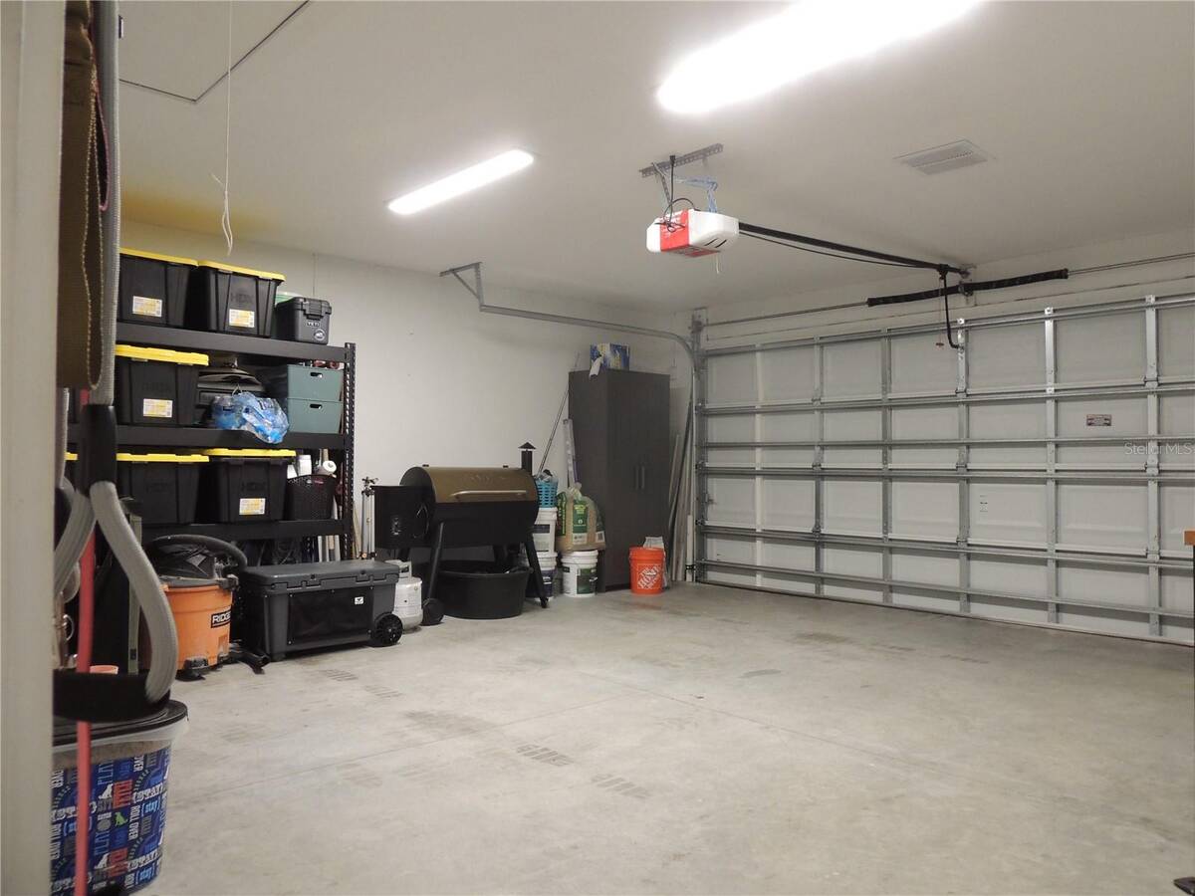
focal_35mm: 24
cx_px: 598
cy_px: 448
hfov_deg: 71.6
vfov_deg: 56.8
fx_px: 829
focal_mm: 4.3
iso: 400
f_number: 3
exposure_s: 1/13
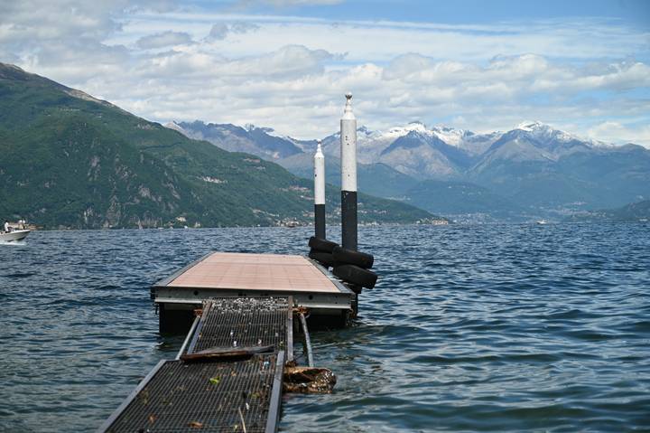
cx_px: 325
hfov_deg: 28.9
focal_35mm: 70
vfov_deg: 19.4
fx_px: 1263
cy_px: 216
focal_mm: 70
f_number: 5.6
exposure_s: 1/250
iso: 125
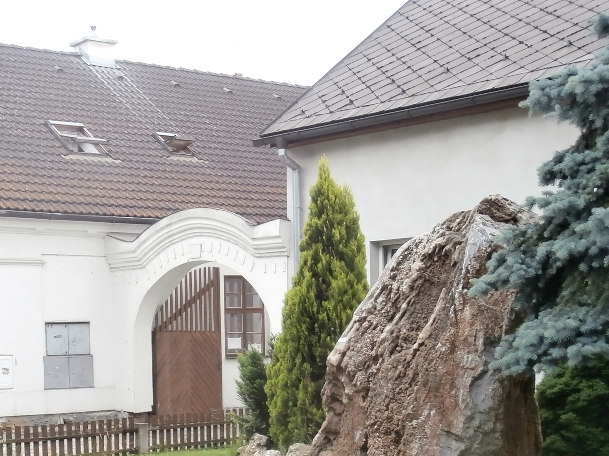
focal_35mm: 69
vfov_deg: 21.1
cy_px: 350
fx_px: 1214
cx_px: 230
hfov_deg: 28.1
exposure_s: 1/125
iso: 100
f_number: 3.9
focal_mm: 6.67
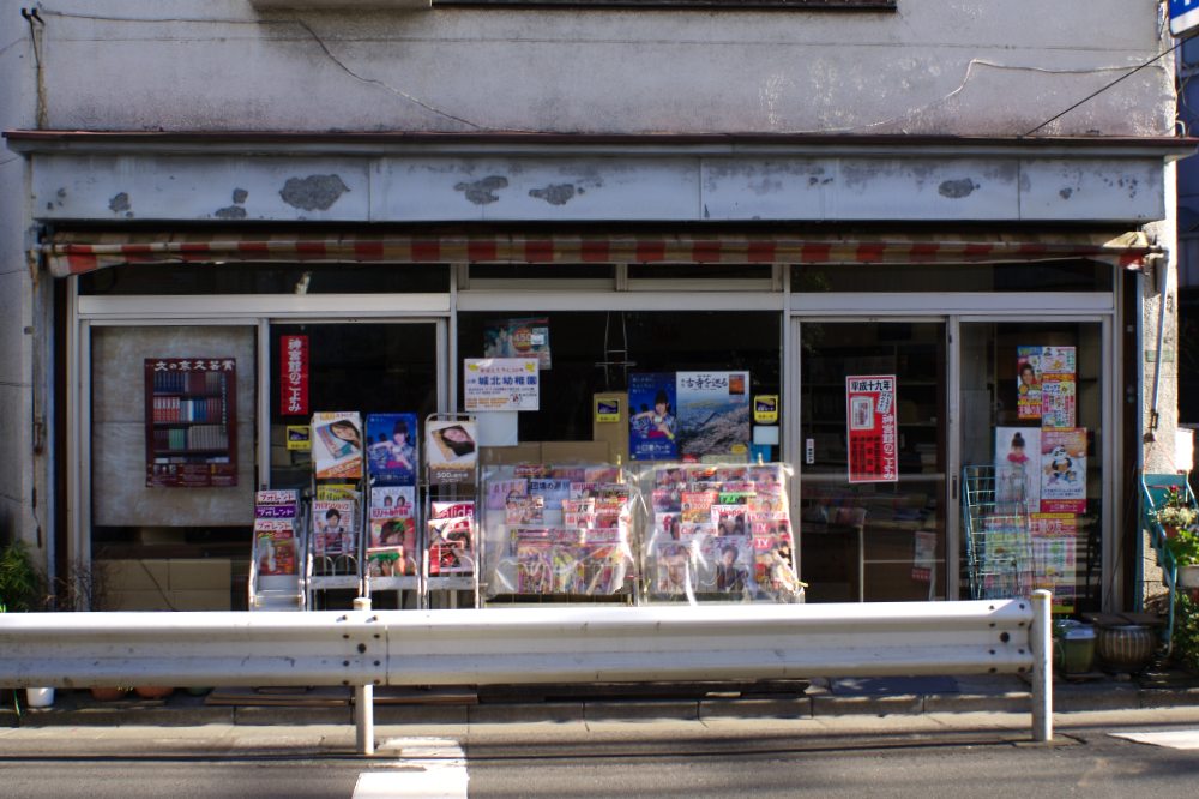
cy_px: 400
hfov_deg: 46.4
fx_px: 1398
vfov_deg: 31.9
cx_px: 600
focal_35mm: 42
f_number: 7.1
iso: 100
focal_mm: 28
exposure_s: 1/80
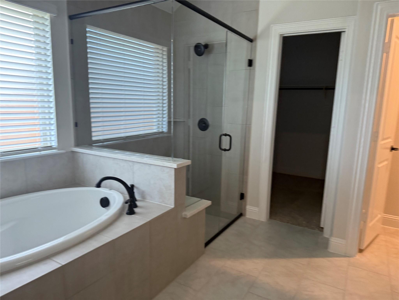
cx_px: 200
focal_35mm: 24
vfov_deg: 56.8
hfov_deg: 71.6
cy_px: 150
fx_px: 277
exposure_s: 1/60
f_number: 1.78
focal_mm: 6.76
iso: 200
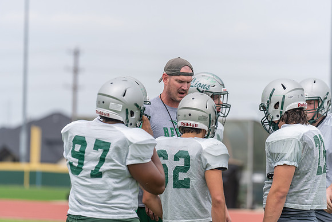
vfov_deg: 6.9
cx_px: 166
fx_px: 1845
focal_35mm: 200
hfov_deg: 10.3
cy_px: 111
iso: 160
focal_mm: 200
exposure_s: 1/1250
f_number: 3.5
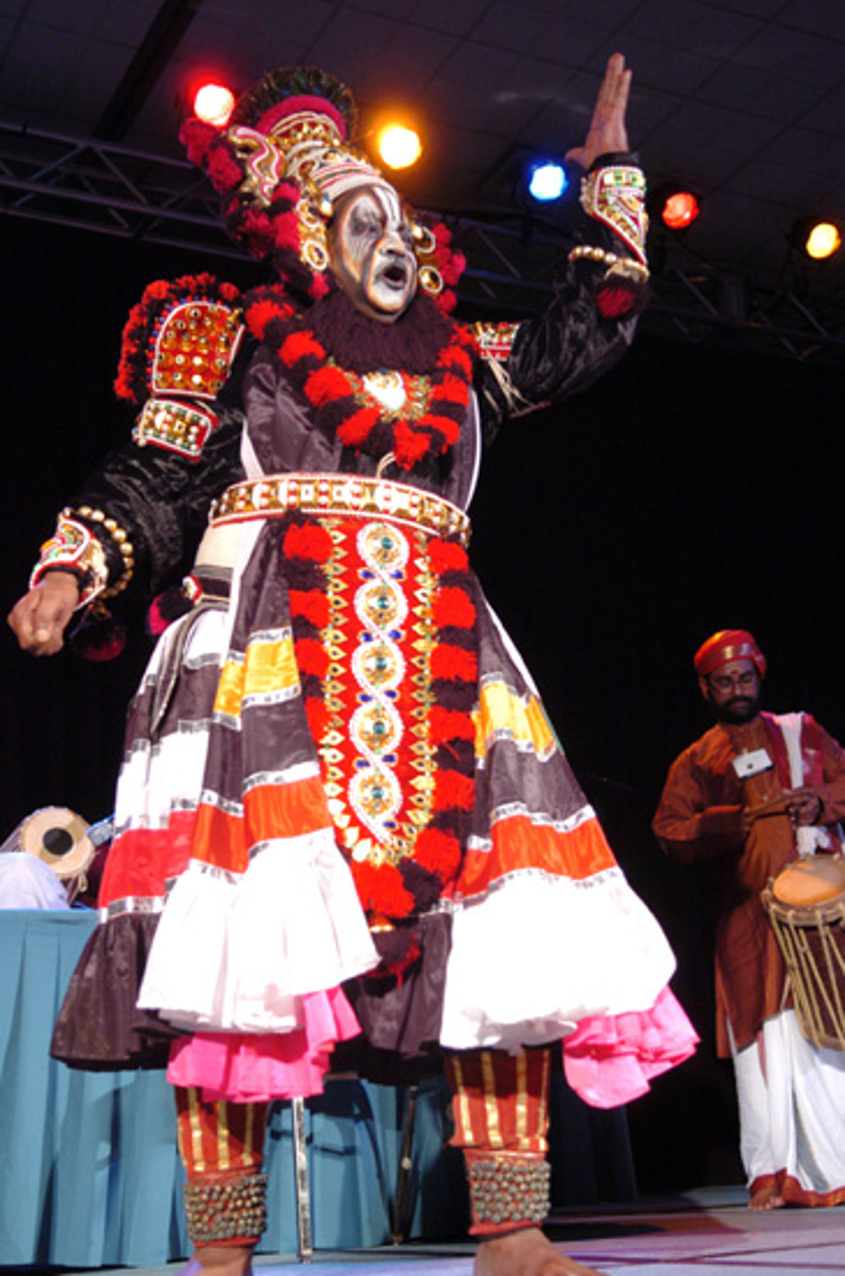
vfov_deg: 40.4
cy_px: 609
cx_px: 418
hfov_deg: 27.4
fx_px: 1733
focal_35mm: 49
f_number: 2.8
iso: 800
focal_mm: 30
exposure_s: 1/100
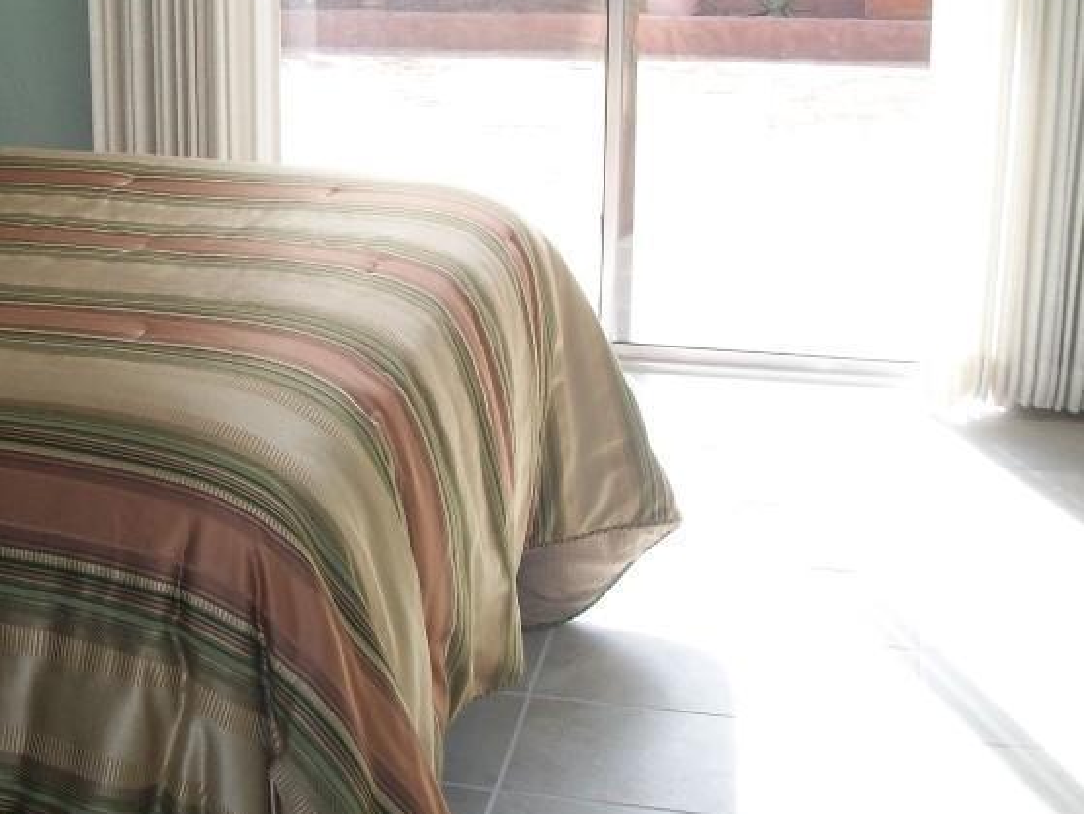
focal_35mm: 59
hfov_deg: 31.5
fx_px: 1849
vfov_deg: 24.6
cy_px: 219
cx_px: 154
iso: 80
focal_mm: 5.7
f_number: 2.9
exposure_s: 1/100
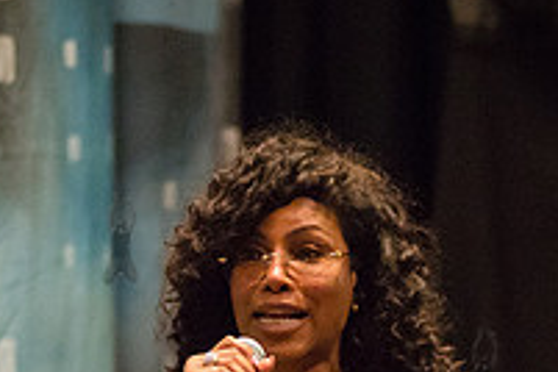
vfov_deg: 3.1
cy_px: 473
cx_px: 304
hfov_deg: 4.6
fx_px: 6881
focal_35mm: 444
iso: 4000
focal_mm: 125
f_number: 2.8
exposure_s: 1/250
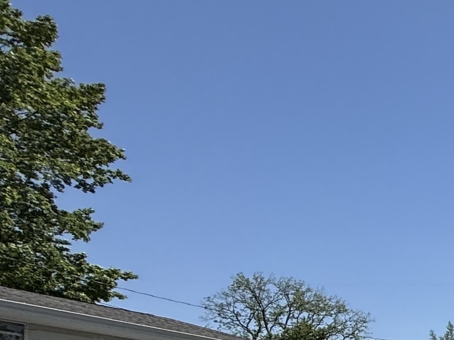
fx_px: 708
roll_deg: +1.5
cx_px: 842
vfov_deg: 24.4
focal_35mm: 54
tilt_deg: +3.2
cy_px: 413
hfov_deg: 21.2
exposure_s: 1/2237
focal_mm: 2.22
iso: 50
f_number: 2.2
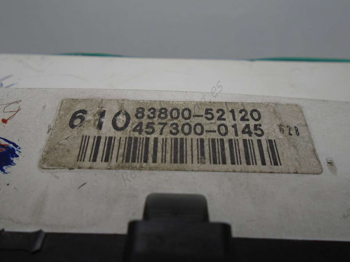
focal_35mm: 26
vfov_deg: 53.0
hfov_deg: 67.3
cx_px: 175
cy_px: 131
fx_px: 263
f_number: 3.2
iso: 100
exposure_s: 1/250
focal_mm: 4.6
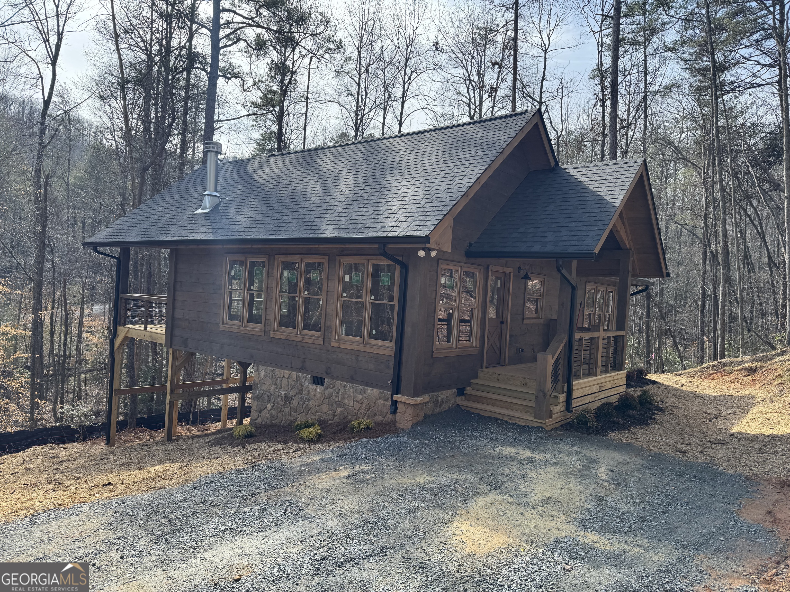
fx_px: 548
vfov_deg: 56.8
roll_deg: -3.6
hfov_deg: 71.6
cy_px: 296
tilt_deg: -1.1
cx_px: 395
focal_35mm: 24
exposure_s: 1/1339
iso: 80
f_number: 1.78
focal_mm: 6.76
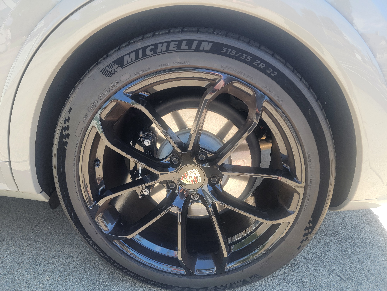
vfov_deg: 56.8
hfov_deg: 71.6
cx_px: 194
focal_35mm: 24
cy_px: 146
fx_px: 268
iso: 25
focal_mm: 6.7
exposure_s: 1/120
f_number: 1.8
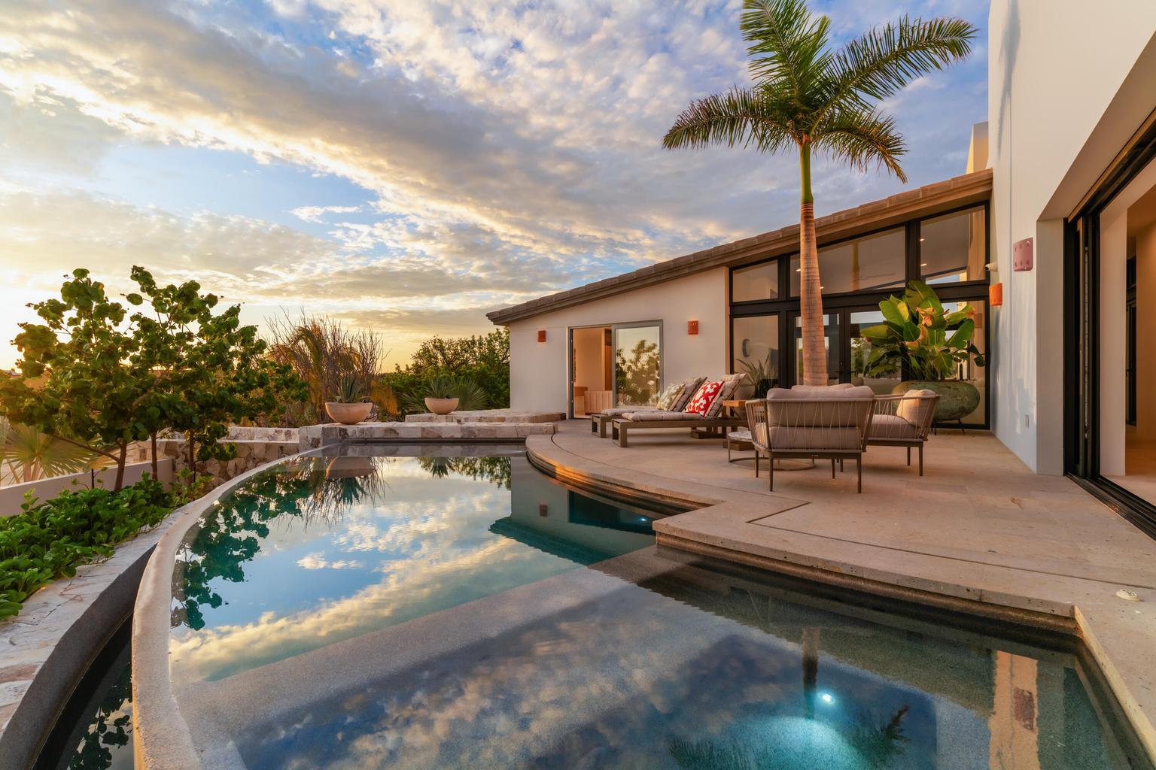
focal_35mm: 17
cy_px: 385
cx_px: 578
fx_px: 546
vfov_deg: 70.4
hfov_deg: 93.3
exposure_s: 1/1250
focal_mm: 17
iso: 100
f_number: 4.5
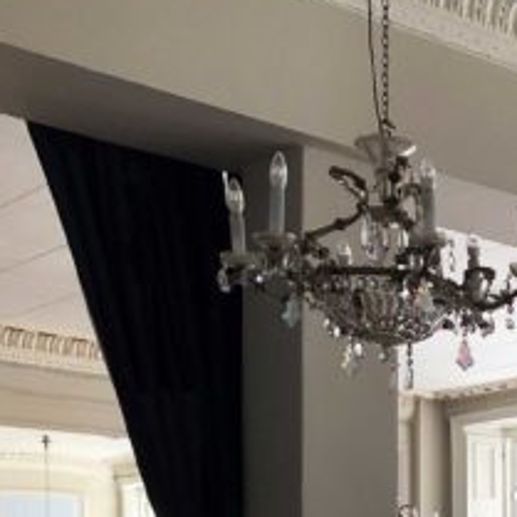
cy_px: 641
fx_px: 1538
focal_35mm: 91
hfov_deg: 17.2
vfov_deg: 18.0
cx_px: 784
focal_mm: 4
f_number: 1.8
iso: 25
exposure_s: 1/30
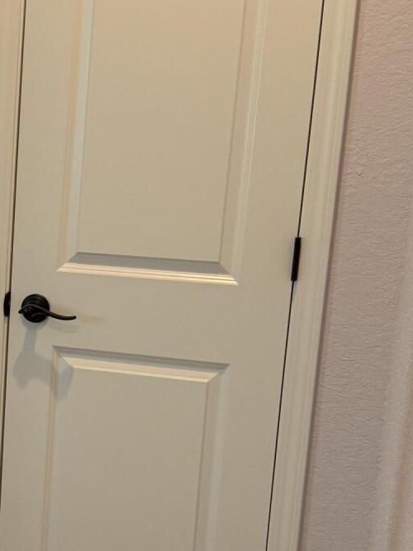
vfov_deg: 26.9
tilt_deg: -11.6
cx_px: -63
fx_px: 1146
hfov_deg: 19.4
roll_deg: -2.3
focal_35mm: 72
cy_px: 351
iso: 200
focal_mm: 6.76
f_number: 1.78
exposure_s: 1/60
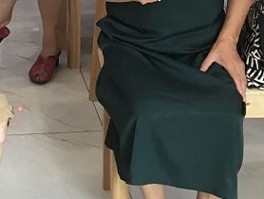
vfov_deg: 11.0
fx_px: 954
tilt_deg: -5.0
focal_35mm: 125
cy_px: -179
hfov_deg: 15.5
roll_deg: +0.1
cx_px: 3
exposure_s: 1/33
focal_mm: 4.15
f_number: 2.2
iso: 100
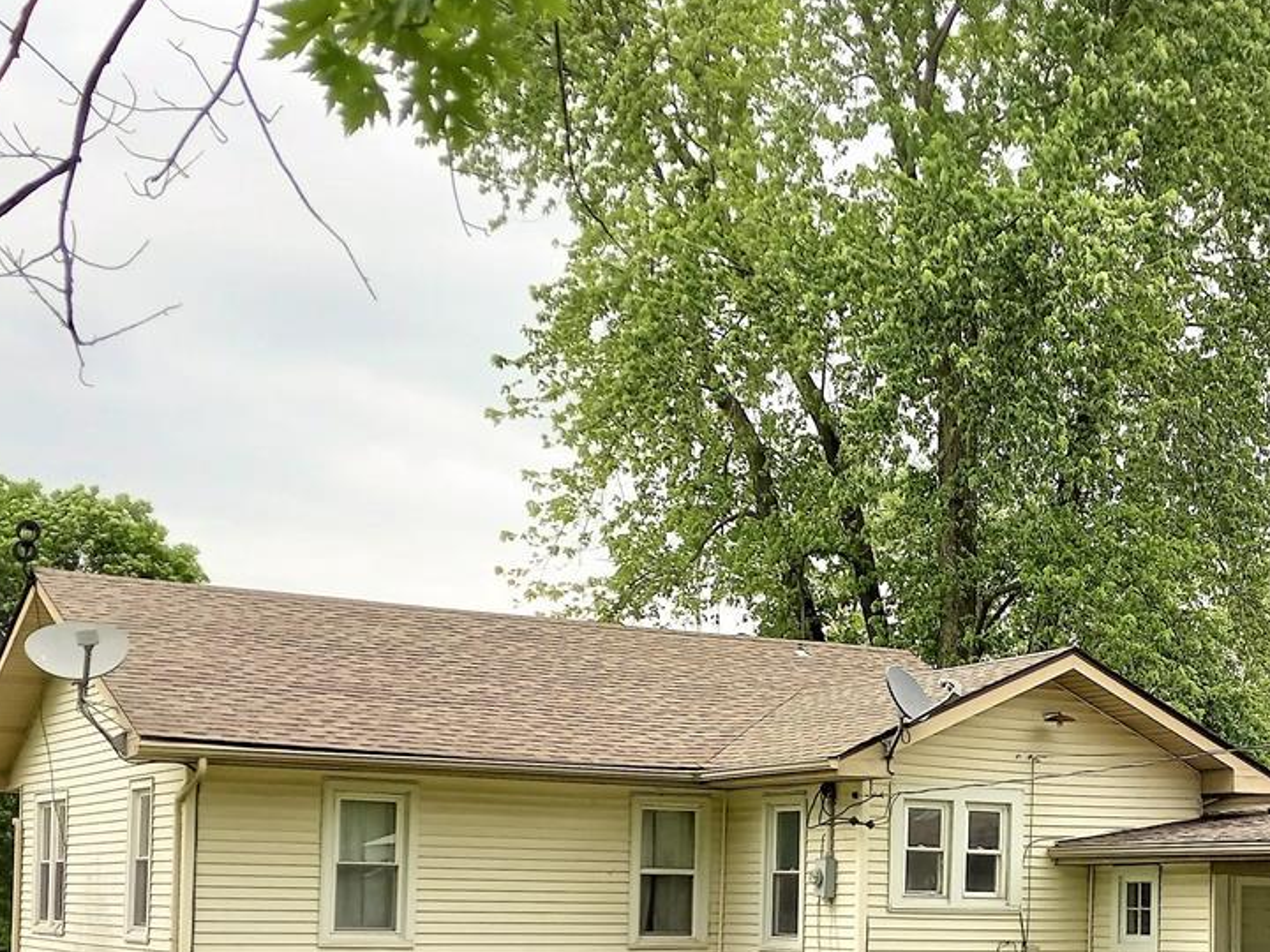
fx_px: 2201
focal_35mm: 60
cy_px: 869
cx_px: 988
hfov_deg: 31.5
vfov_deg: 23.7
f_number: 1.8
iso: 40
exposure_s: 1/411
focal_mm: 3.94
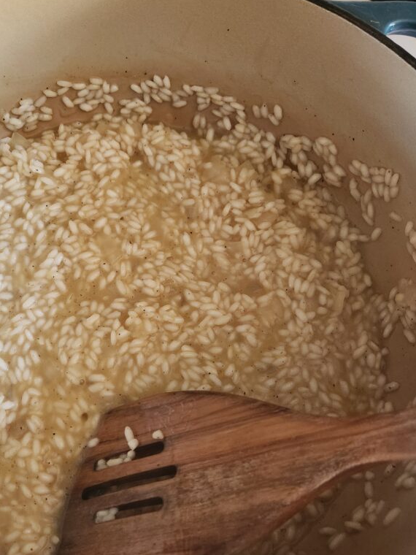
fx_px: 497
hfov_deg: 44.8
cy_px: 312
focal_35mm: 31
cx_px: 139
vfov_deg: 58.2
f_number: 1.8
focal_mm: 5.4
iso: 640
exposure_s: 1/40
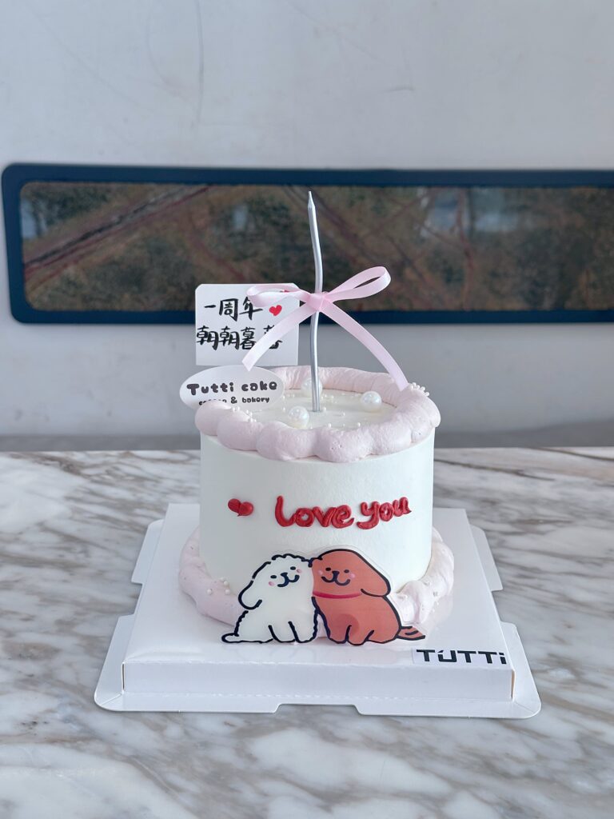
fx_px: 1135
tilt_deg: -19.3
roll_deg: -2.6
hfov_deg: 30.3
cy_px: 410
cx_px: 307
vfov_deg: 39.7
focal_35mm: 48
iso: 40
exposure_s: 1/50
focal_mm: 6.86
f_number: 1.78
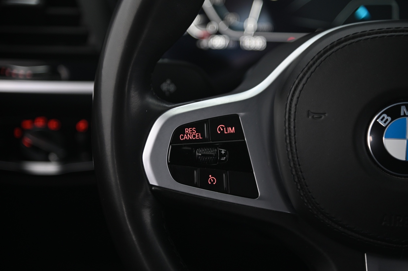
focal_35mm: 120
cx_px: 204
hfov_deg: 17.1
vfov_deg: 11.4
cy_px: 136
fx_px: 1359
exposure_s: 1/15
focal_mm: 120
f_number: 4
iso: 2000
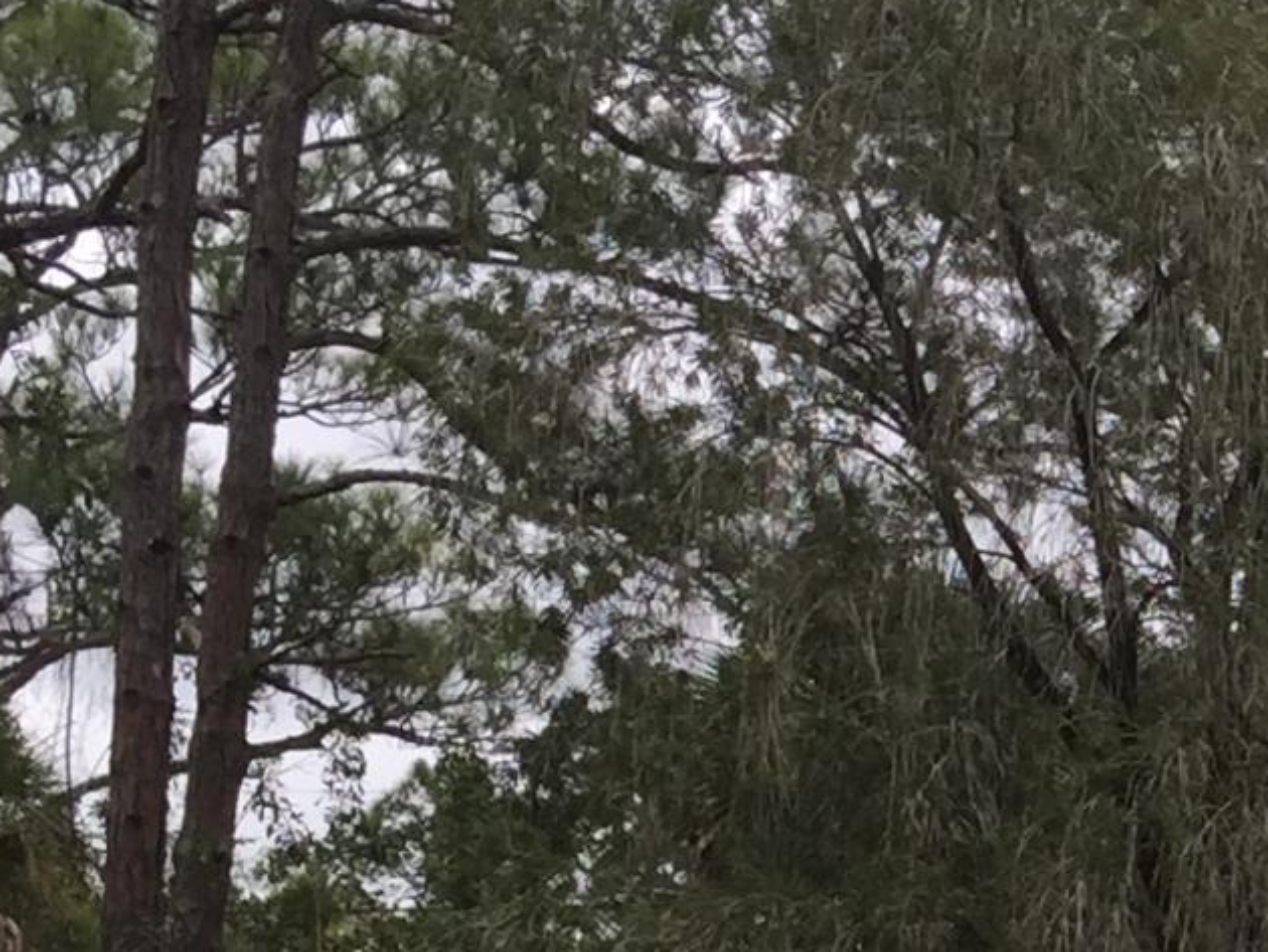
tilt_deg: -3.3
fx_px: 5057
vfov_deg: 10.2
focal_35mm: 138
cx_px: 2256
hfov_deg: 13.0
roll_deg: -2.6
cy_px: 1608
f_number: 2.2
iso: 32
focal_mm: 4.15
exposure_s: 1/324
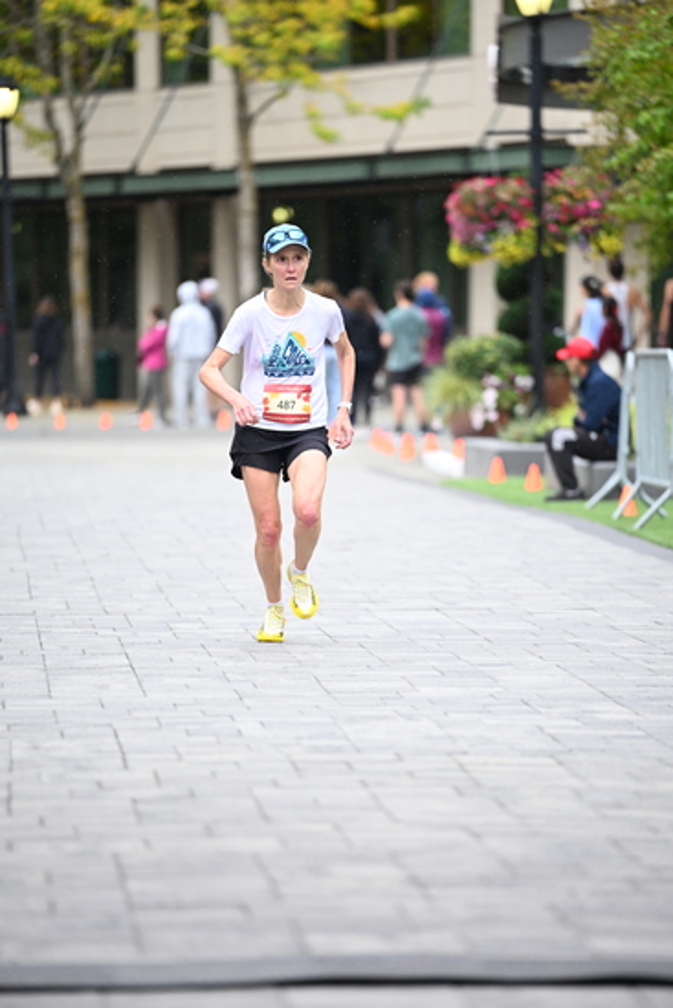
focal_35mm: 200
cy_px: 504
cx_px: 336
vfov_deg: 10.3
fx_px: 5604
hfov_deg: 6.9
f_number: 2.8
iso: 1250
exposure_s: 1/1250
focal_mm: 200
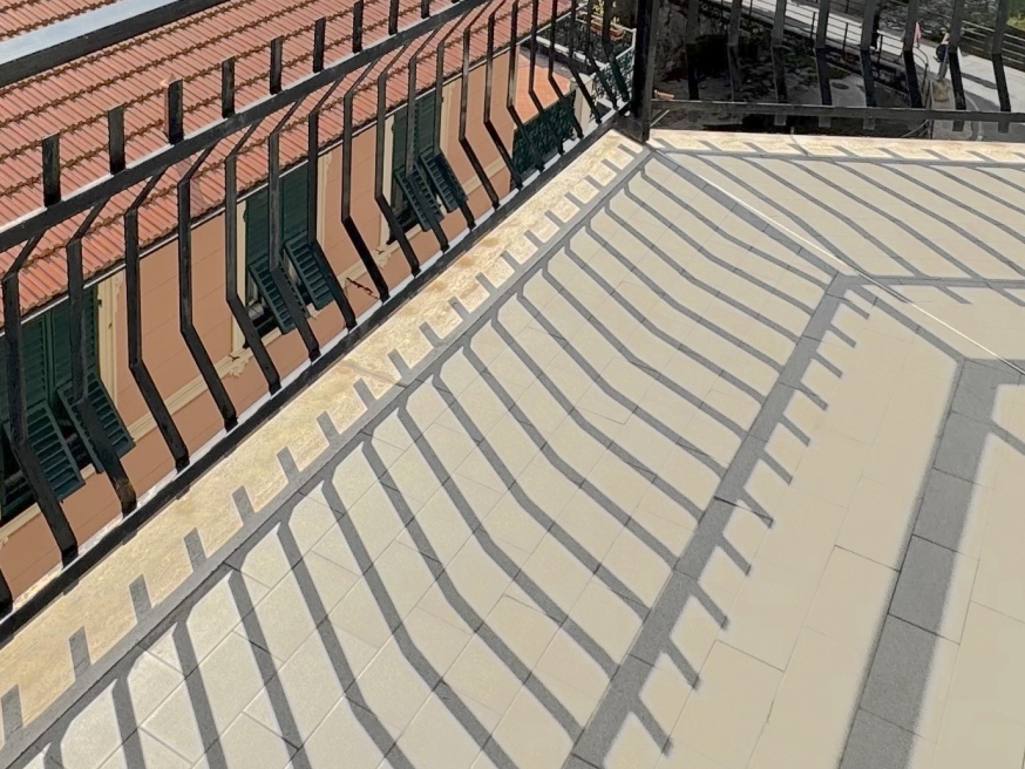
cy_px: -80
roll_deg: -1.3
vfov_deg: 31.2
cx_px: 331
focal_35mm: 41
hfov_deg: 45.0
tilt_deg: -14.6
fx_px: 1214
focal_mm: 2.22
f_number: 2.2
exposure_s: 1/1927
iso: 50
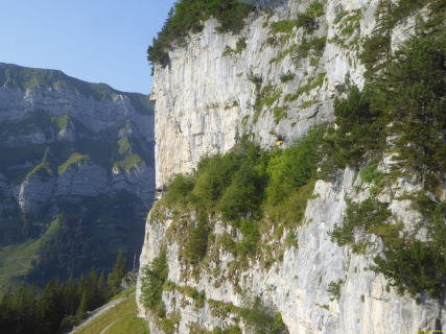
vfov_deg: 32.9
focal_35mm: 44
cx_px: 223
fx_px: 567
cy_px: 167
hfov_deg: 43.0
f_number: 5.6
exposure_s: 1/125
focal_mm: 7.8
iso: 100
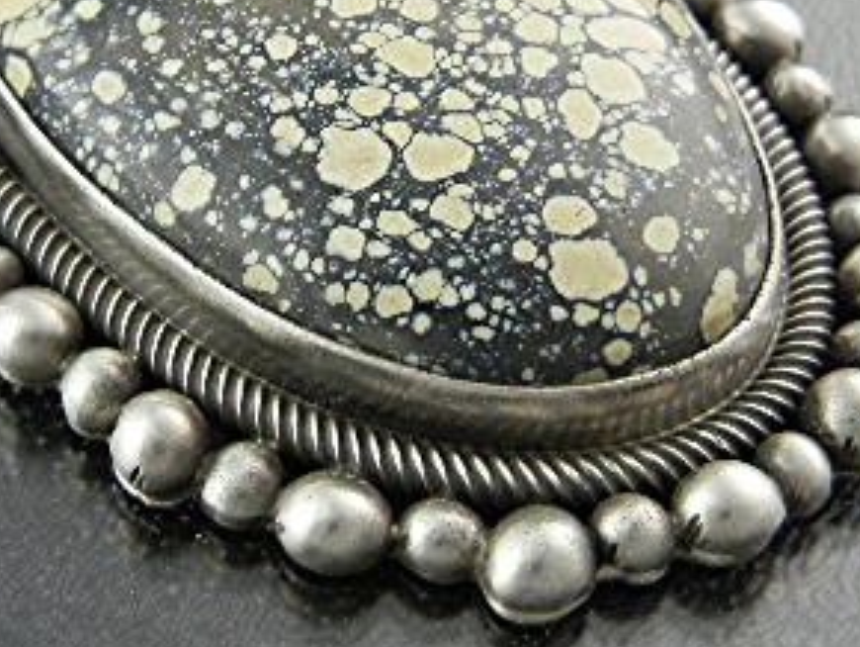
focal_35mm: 130
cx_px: 237
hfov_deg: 15.1
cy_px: 142
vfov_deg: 11.4
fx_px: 3232
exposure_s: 1/26
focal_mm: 10.6
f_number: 4
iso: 400
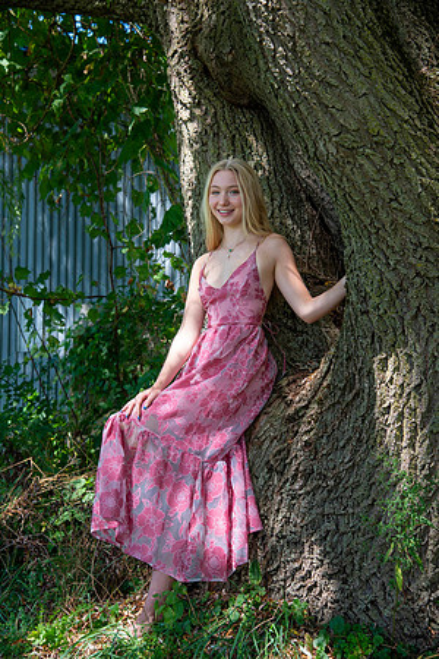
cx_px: 220
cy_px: 330
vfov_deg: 32.4
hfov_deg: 21.9
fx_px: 1134
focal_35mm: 62
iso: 320
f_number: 5.6
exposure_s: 1/160
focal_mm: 62
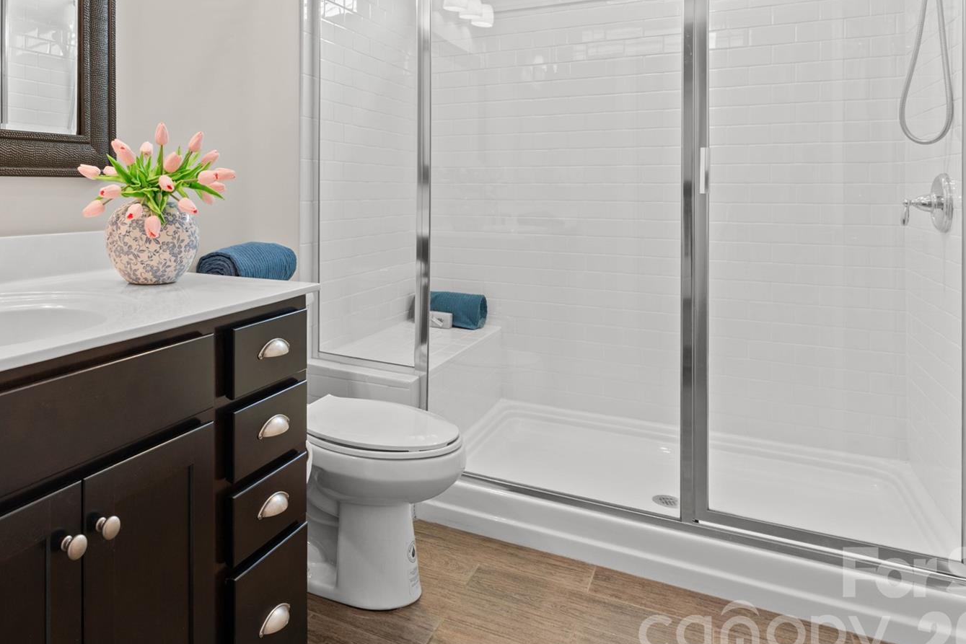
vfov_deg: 48.4
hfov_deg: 67.8
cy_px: 197
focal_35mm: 26
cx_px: 334
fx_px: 698
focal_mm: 17
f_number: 7.1
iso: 100
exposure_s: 1/1.25
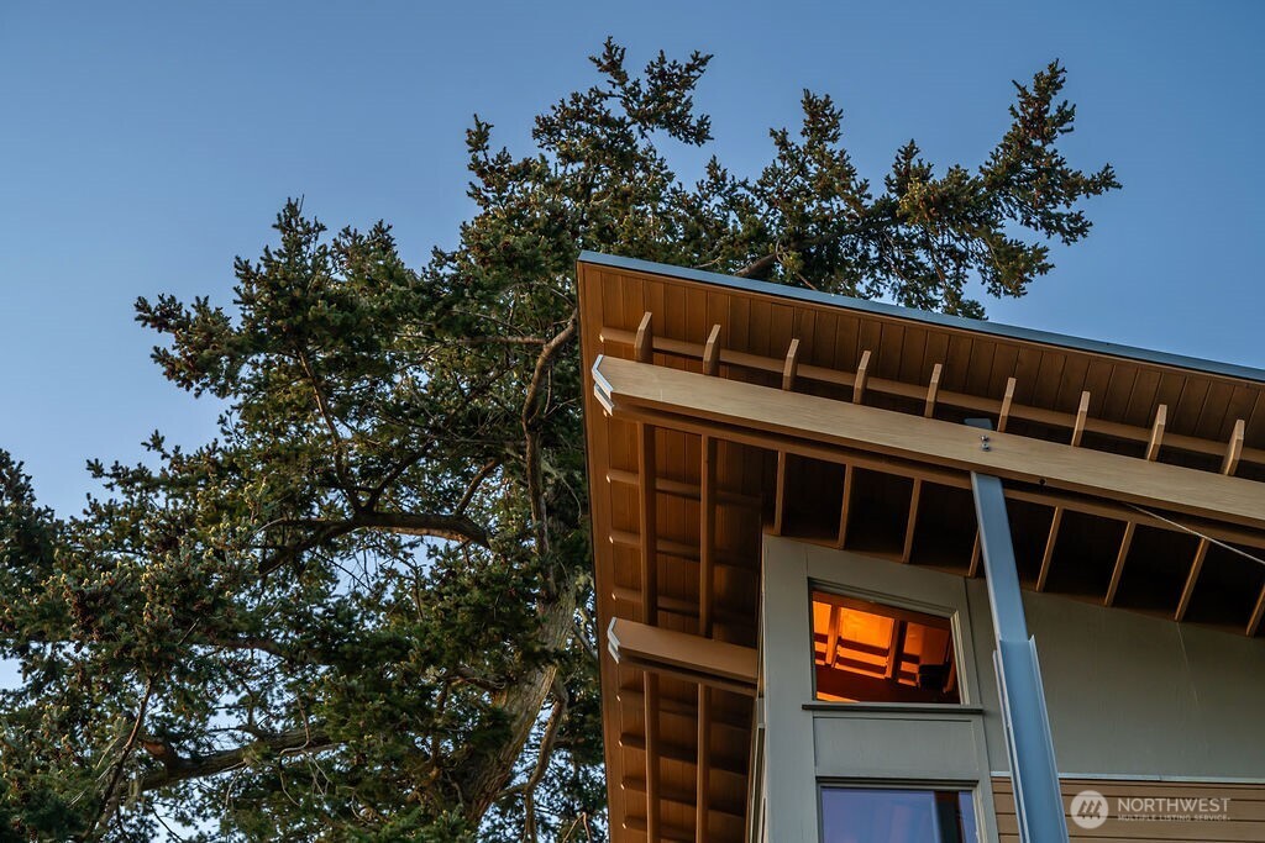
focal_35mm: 42
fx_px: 1476
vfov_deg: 31.9
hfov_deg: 46.4
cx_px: 632
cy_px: 422
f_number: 5.6
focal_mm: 42
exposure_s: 1/60
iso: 400
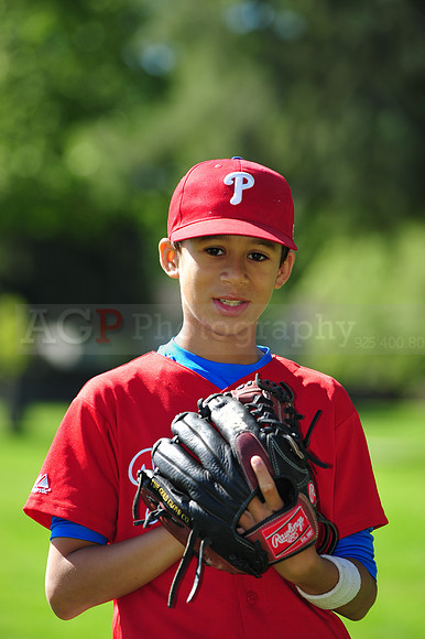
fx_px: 3546
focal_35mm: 200
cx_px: 212
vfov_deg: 10.3
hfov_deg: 6.9
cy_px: 320
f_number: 5
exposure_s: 1/500
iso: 200
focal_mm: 200
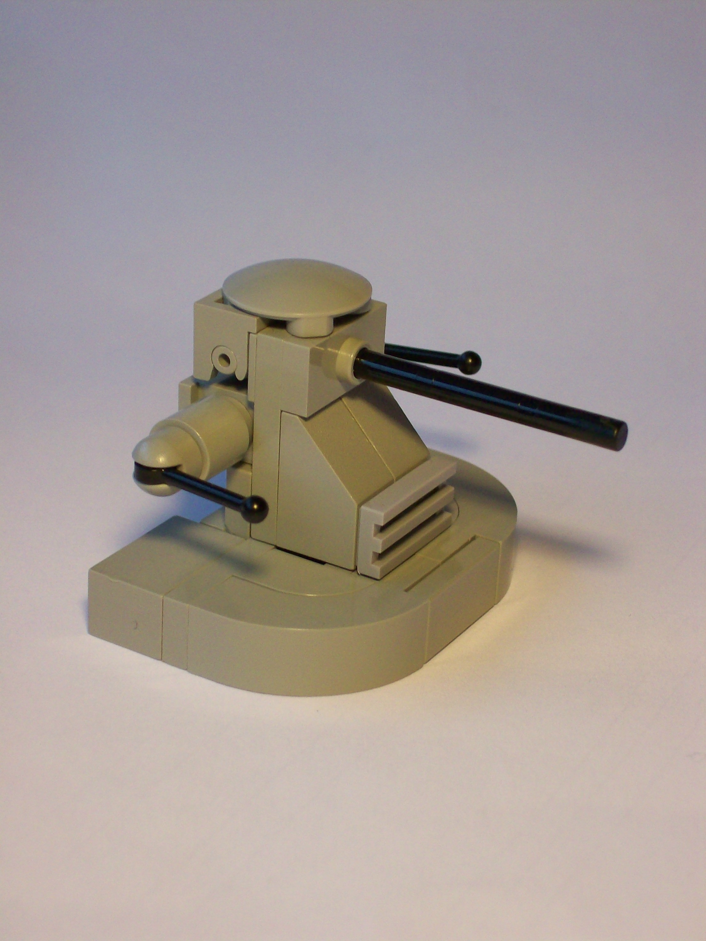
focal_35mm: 87
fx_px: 2366
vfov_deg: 22.5
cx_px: 353
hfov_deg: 17.0
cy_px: 470
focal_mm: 14.3
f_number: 4.3
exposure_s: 1/71.4
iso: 160
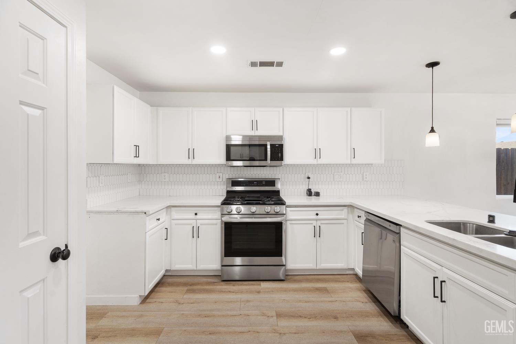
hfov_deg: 93.3
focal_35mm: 17
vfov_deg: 70.4
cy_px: 172
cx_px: 258
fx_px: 244
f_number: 5.6
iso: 400
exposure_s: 1/3
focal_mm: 17
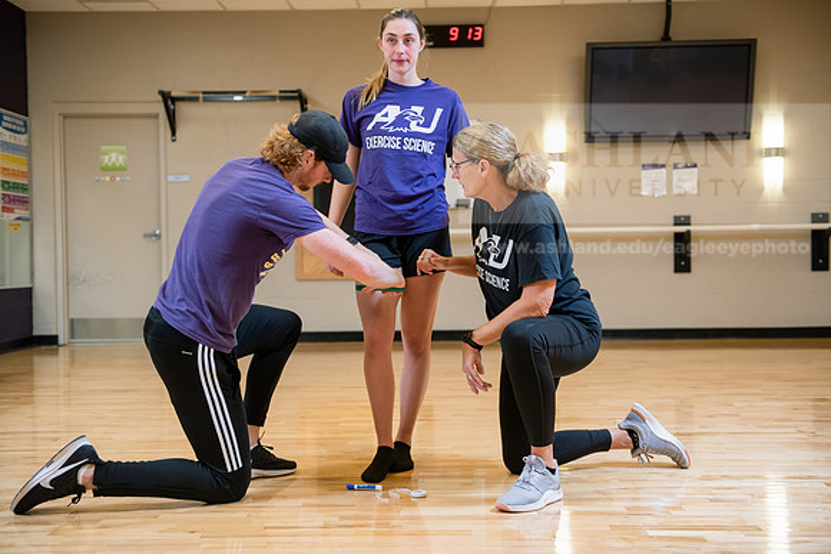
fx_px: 1108
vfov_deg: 28.1
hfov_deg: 41.1
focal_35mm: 48
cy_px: 277
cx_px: 416
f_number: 3.2
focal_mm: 48
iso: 640
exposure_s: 1/160
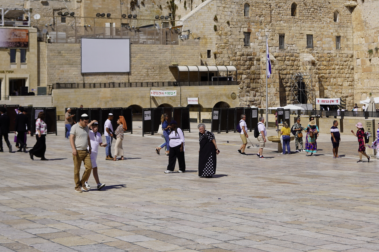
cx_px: 245
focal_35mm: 65
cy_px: 37
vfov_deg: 20.6
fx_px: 684
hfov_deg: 30.8
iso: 100
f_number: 5
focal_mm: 35
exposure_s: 1/2000
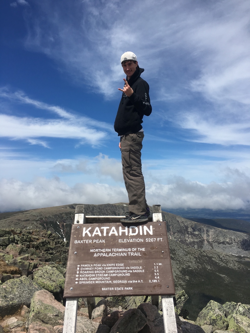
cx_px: 125
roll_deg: +2.8
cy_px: 166
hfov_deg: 48.2
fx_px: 279
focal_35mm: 29
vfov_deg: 61.7
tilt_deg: +4.4
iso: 25
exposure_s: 1/2959
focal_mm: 4.15
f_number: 2.2
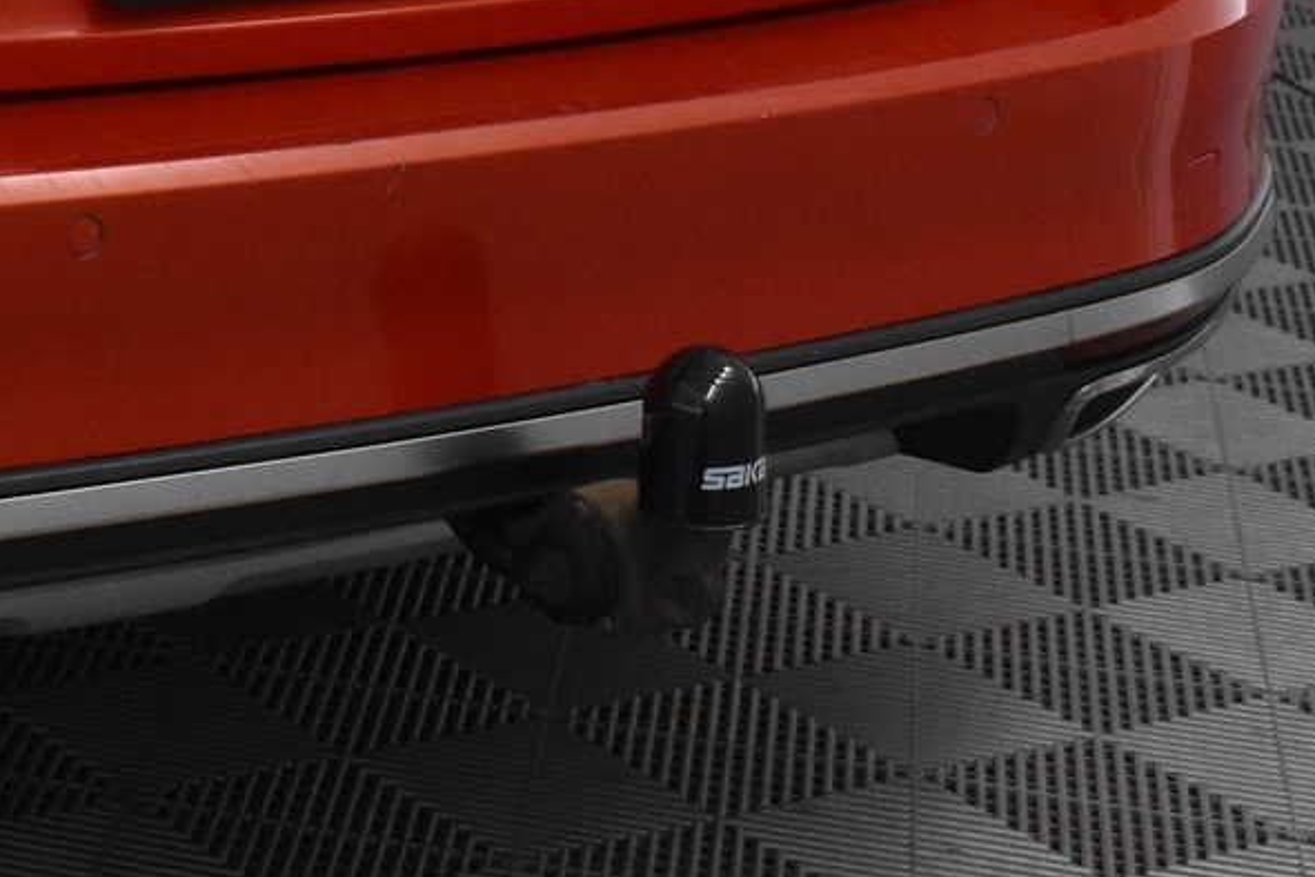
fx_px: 4200
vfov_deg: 11.6
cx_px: -375
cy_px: -211
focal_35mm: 115
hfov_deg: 16.8
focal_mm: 28
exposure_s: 1/200
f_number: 7.1
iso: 3200
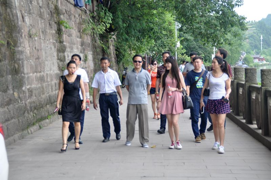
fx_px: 586
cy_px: 90
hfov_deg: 26.0
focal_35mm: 78
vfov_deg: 17.4
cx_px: 136
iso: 400
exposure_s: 1/200
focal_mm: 52
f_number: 7.1
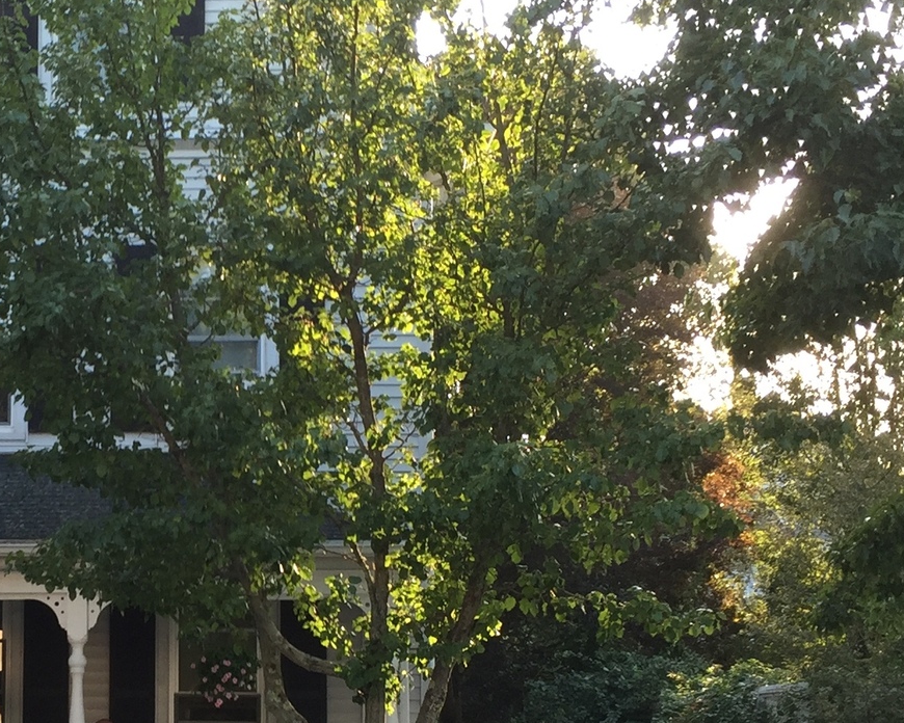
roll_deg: -1.2
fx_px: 2007
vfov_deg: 20.2
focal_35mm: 75
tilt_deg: +7.4
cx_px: 92
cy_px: 584
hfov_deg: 24.7
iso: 32
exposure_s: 1/120
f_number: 2.2
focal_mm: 4.15
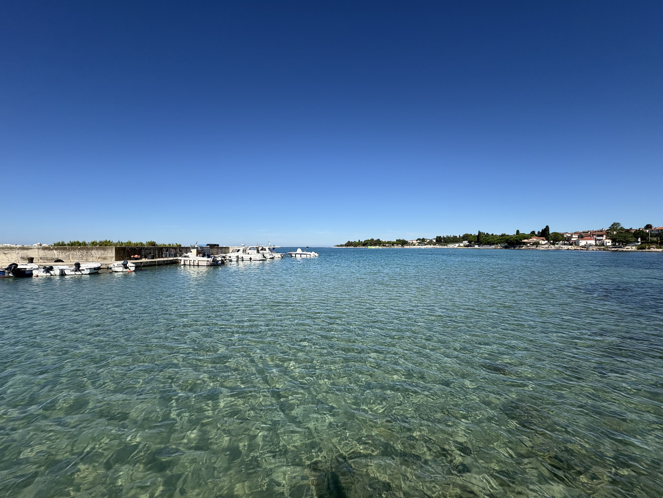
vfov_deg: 85.7
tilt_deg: +0.1
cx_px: 332
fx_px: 268
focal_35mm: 14
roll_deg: +0.6
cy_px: 249
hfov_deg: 102.1
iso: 50
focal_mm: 2.22
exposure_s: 1/3106
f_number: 2.2
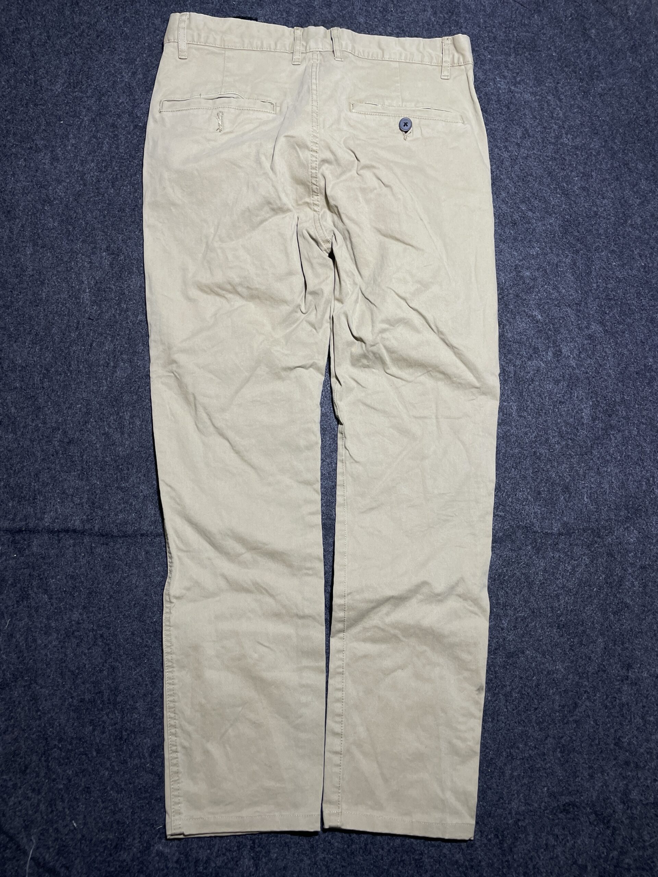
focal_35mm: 26
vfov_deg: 67.3
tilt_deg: -61.0
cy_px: 438
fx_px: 659
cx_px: 329
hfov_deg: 53.1
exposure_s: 1/100
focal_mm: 4.2
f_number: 1.6
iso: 64
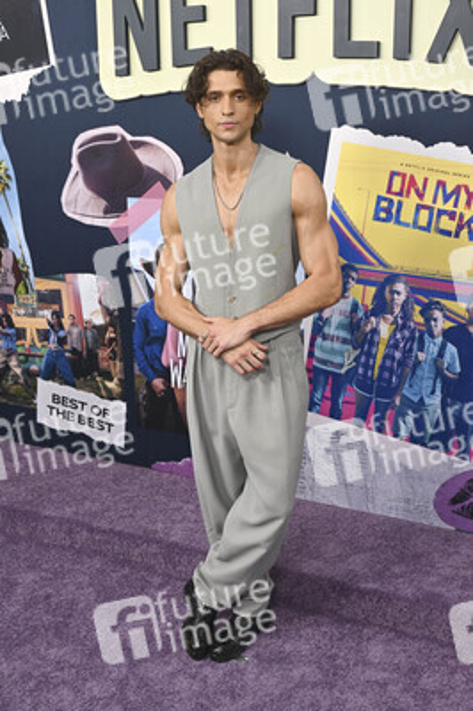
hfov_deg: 32.6
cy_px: 356
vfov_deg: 47.4
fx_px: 809
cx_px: 236
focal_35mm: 41
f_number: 6.3
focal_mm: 41
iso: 1000
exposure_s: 1/250
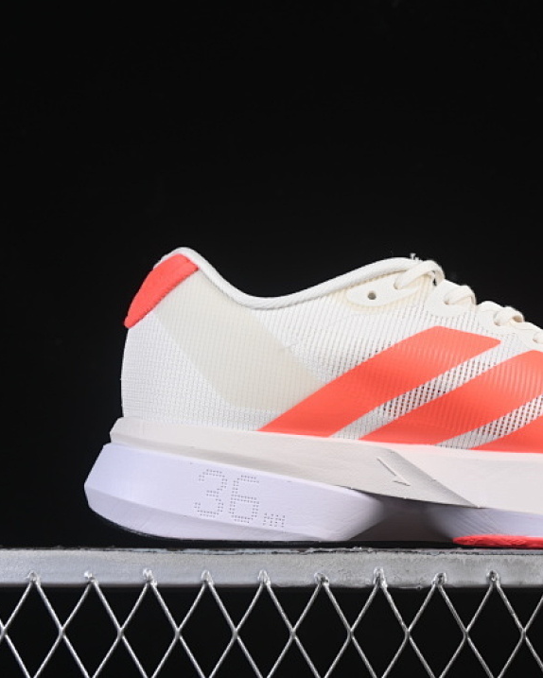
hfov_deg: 14.4
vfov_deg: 18.1
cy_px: 339
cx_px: 446
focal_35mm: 106
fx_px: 2128
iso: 160
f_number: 8
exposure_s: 1/80
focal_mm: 50
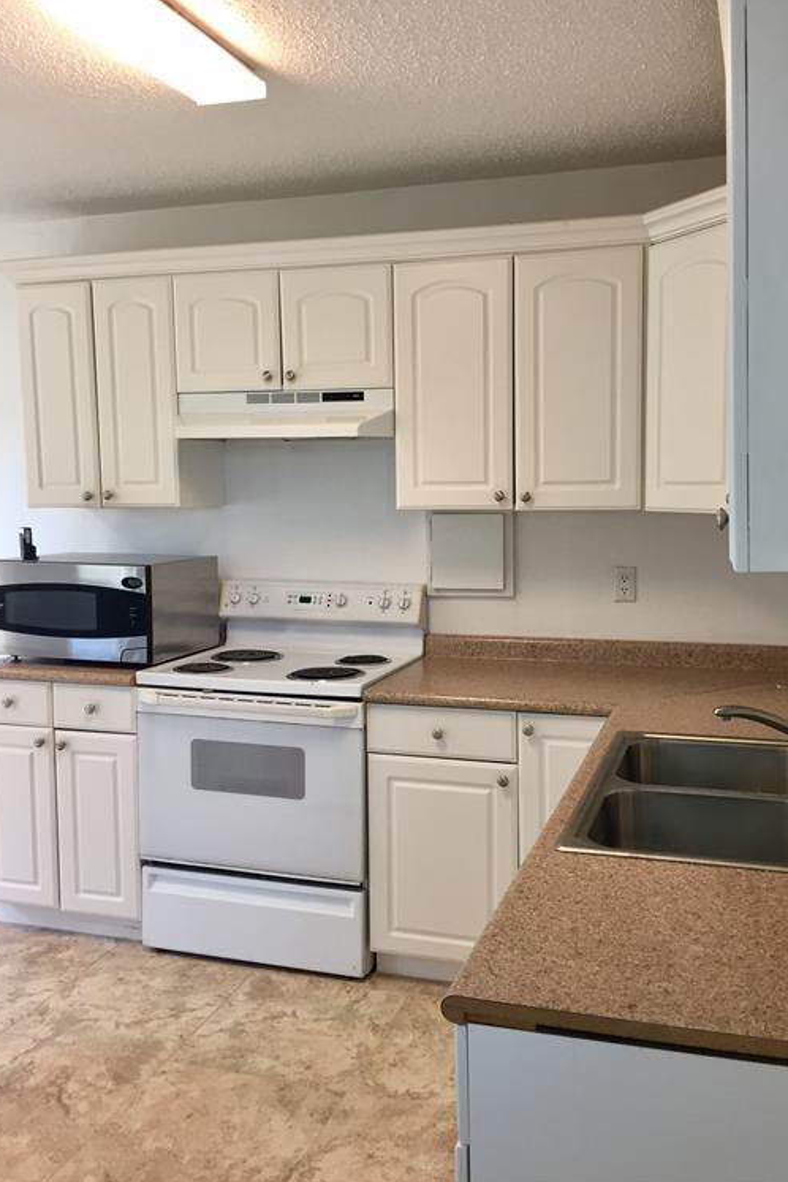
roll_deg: +1.5
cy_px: 579
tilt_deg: -4.9
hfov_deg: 42.3
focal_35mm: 31
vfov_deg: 60.3
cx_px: 434
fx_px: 1018
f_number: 2.2
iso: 64
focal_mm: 4.15
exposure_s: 1/30
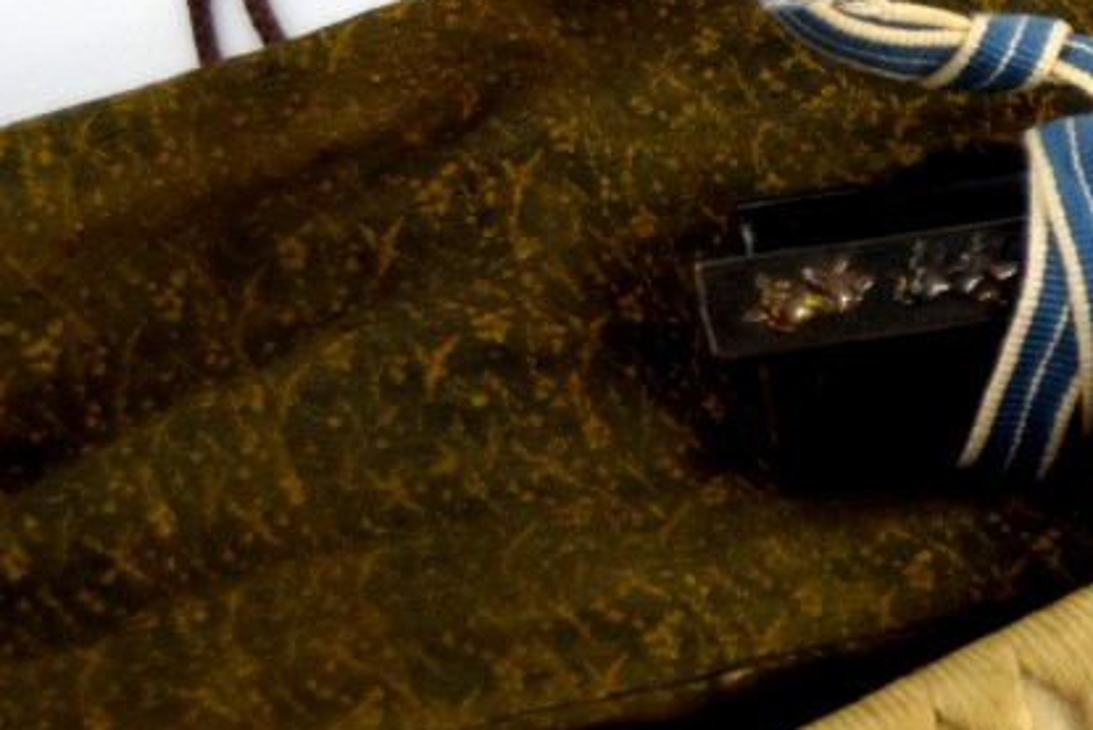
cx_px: 1844
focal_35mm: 168
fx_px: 5096
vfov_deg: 8.2
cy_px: 206
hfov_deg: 11.5
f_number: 4.2
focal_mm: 31
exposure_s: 1/2000
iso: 1600
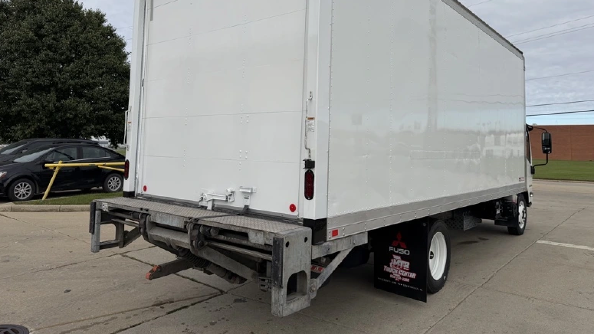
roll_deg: -0.5
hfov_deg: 69.8
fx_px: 425
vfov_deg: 42.3
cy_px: 110
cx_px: 304
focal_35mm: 27
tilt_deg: +3.8
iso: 80
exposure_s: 1/5714
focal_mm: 6.76
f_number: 1.78
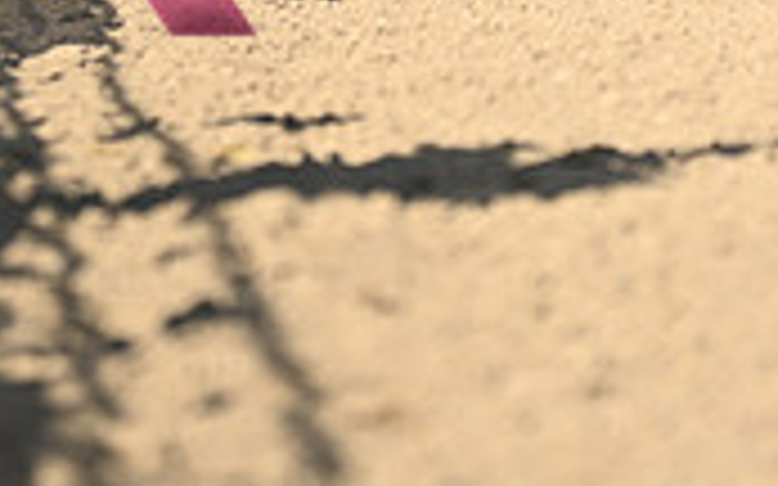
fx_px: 14477
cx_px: 688
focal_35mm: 683
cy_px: -277
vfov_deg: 1.9
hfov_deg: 3.1
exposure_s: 1/500
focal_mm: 200
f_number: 2.8
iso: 100
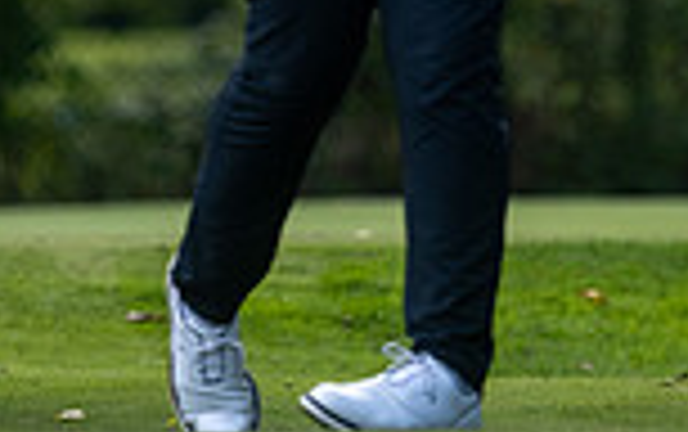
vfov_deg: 1.0
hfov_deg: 1.6
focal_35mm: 1349
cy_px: -418
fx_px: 25322
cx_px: 295
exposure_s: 1/800
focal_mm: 300
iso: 400
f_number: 4
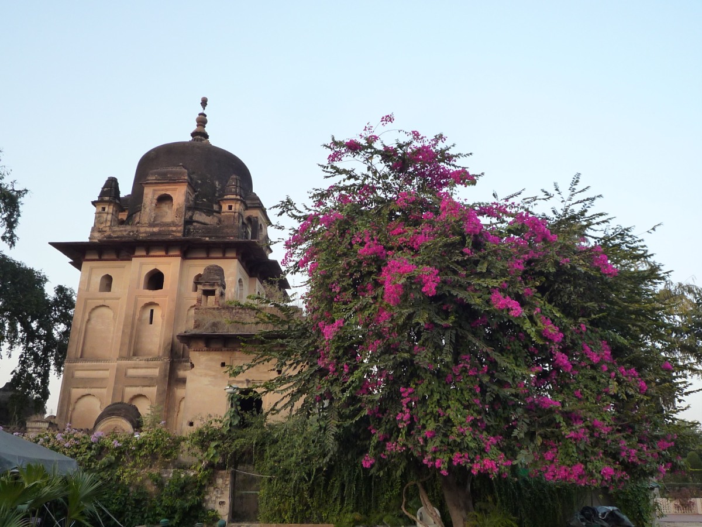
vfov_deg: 45.4
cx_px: 351
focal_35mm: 31
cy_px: 264
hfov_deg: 58.4
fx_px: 629
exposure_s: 1/125
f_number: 2.8
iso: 160
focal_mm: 4.5
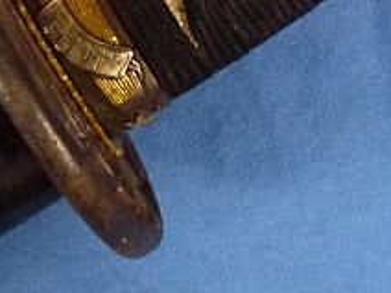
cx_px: 529
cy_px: -243
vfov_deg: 8.4
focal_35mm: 170
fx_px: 1920
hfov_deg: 11.3
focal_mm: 8
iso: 640
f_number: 4
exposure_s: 1/160
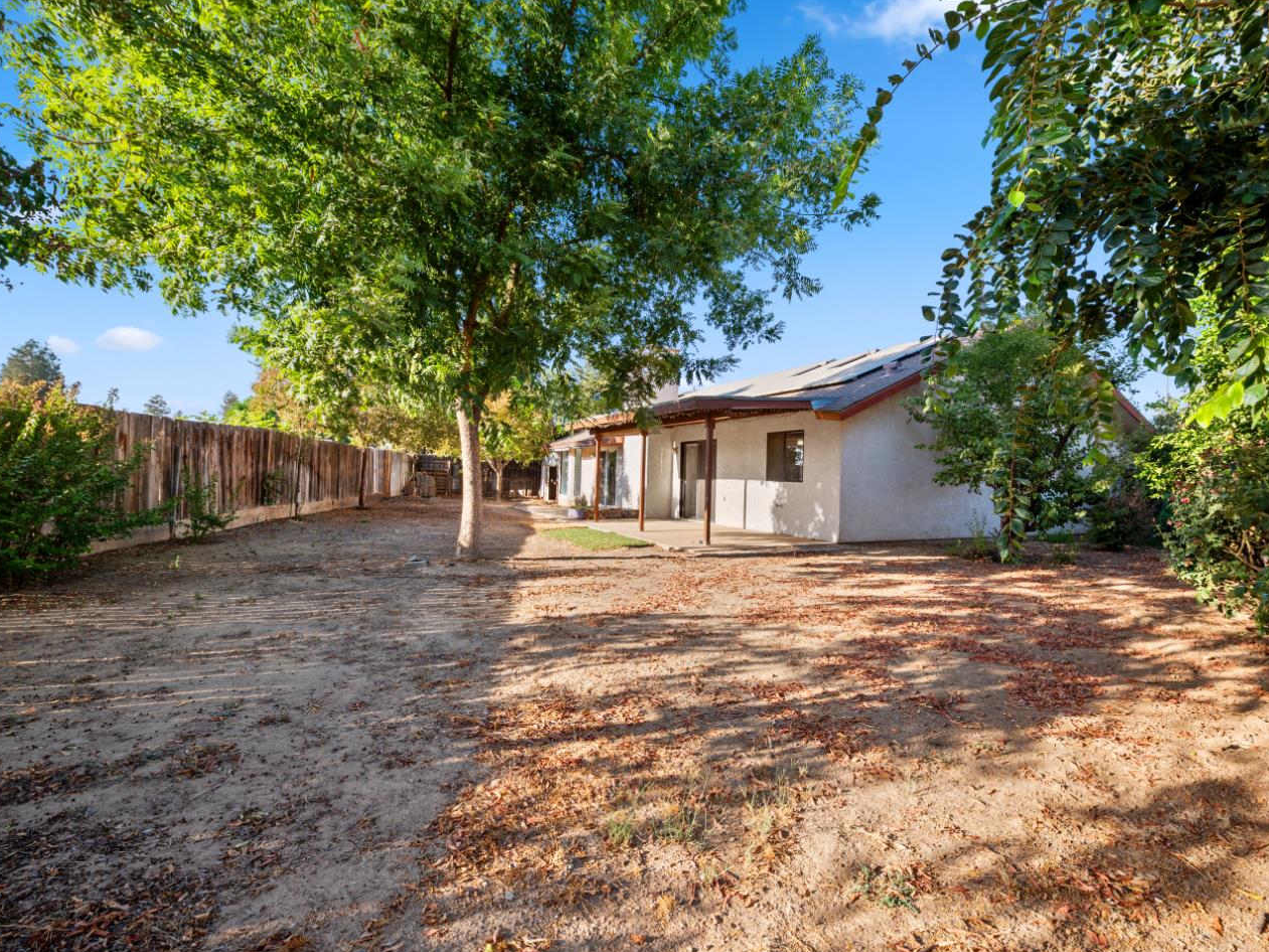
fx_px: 587
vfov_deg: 78.1
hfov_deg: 94.4
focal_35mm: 16
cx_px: 676
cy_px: 468
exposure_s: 1/125
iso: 250
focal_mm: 14
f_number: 9
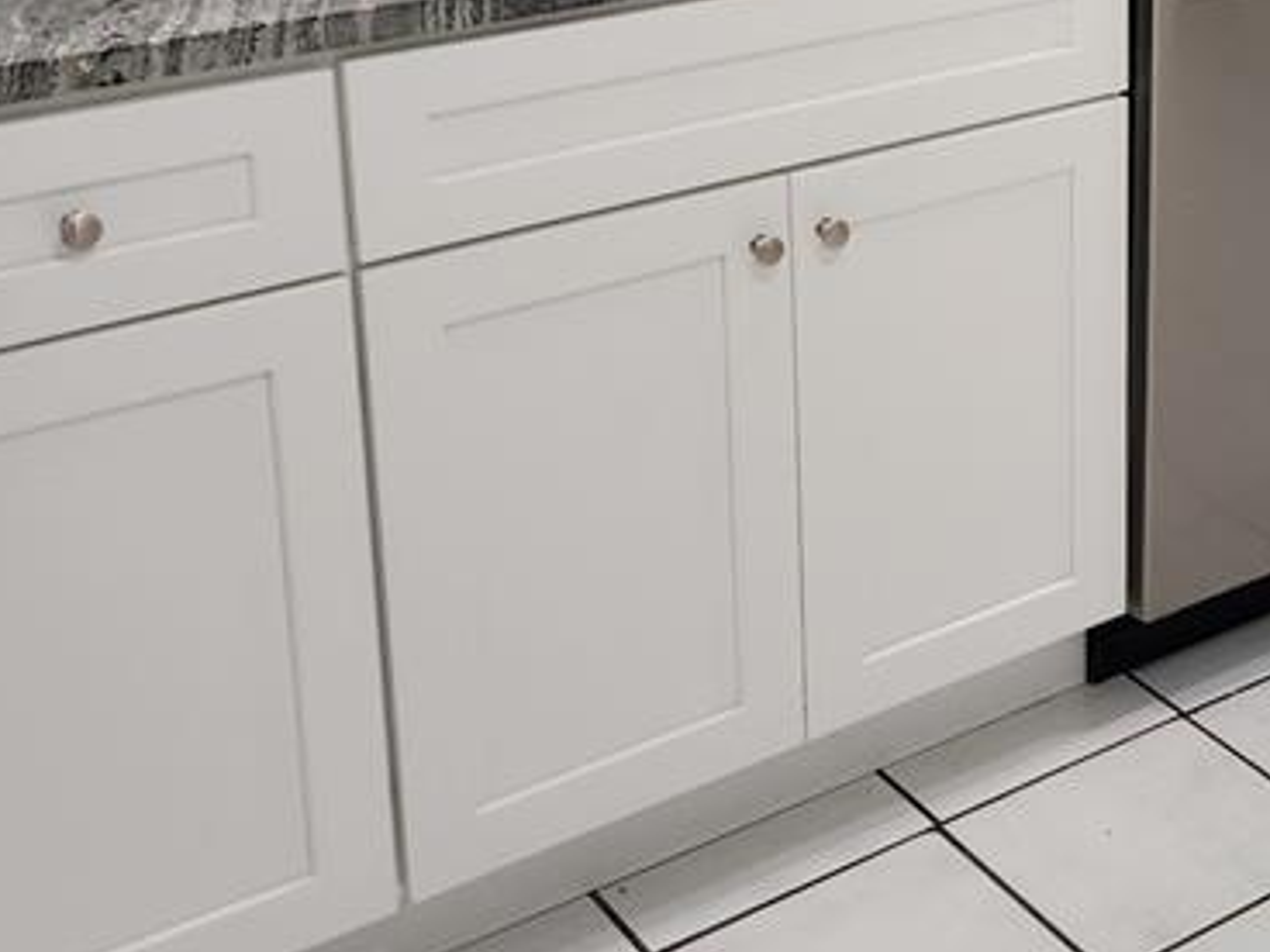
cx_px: 1332
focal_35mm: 64
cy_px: -34
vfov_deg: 22.0
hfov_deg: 28.1
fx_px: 2348
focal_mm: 5.4
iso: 125
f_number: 1.8
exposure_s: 1/120
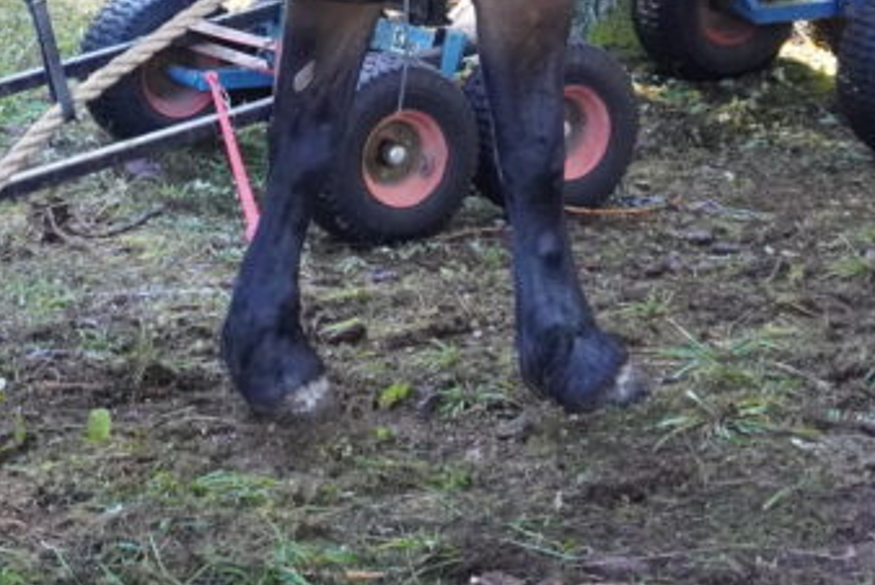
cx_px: 440
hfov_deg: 18.7
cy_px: 63
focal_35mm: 109
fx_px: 2652
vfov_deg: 12.5
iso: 6400
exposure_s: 1/640
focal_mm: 24
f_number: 4.5
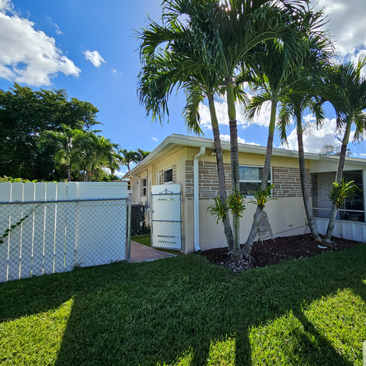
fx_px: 191
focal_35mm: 16
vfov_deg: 87.4
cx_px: 232
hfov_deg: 85.5
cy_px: 180
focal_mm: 2.2
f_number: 2.2
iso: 50
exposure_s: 1/2359
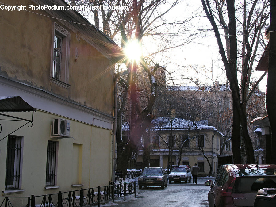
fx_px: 470
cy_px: 104
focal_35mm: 59
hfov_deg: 32.7
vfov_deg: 24.8
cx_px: 138
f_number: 6.3
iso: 50
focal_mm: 15
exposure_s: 1/63.4
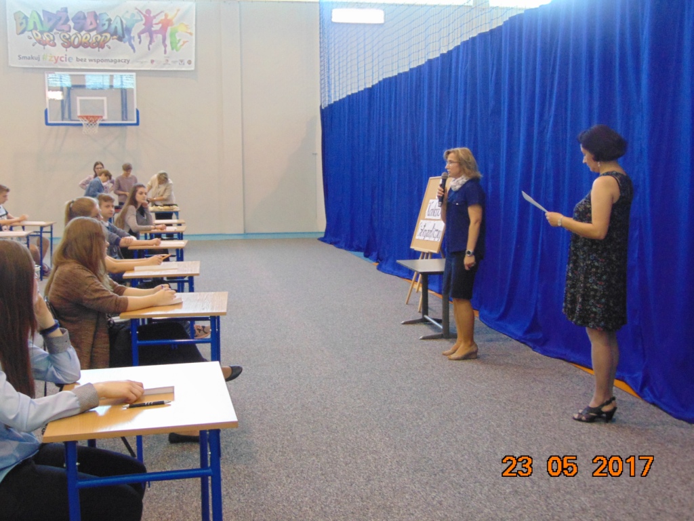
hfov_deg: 44.8
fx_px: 842
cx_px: 347
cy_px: 260
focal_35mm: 42
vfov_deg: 34.3
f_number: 3.3
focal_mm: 7.6
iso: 500
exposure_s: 1/40
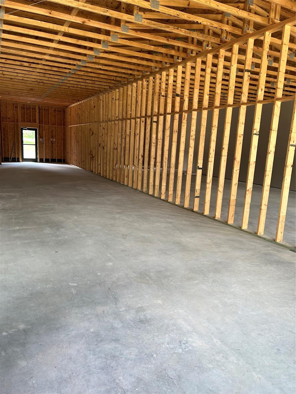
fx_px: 296
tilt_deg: -10.1
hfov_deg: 53.1
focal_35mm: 26
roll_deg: -3.0
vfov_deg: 67.3
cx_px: 148
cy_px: 197
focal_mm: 5.7
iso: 100
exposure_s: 1/121
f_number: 1.5
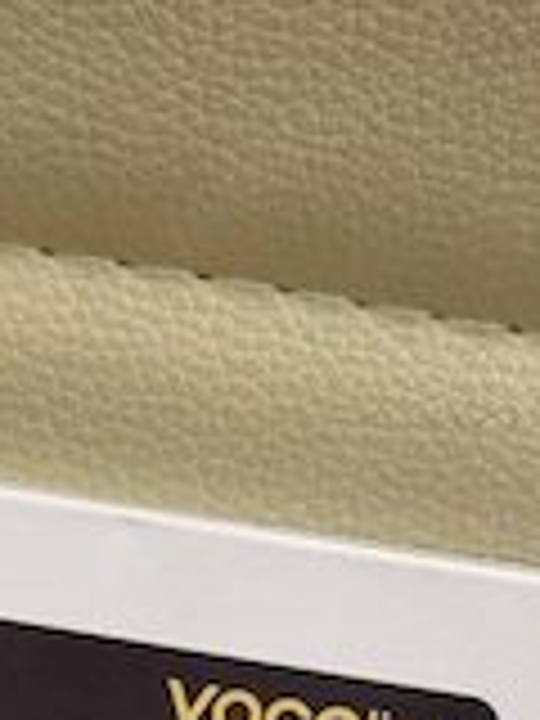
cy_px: 896
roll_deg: -6.9
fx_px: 2496
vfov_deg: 15.7
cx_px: 45
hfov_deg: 12.3
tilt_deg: -25.2
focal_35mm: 120
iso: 250
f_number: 1.78
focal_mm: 6.76
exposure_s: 1/49
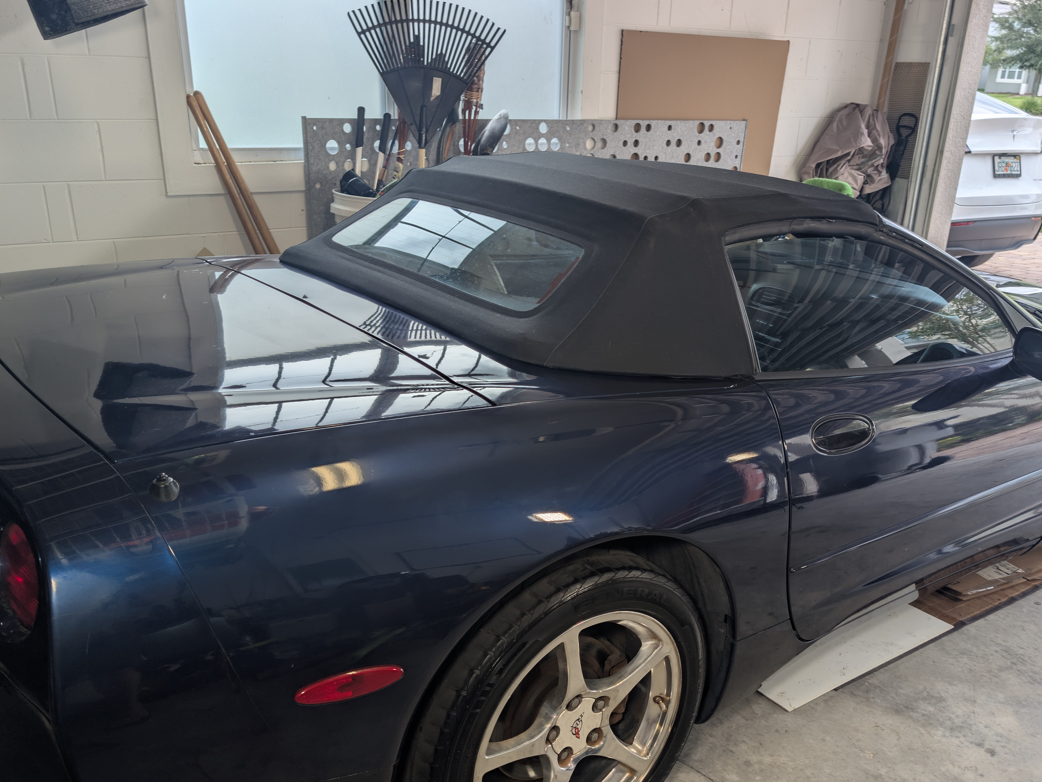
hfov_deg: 58.3
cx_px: 562
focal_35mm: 31
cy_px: 488
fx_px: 933
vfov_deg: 45.1
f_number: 1.68
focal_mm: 6.9
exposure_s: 1/57.2
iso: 20
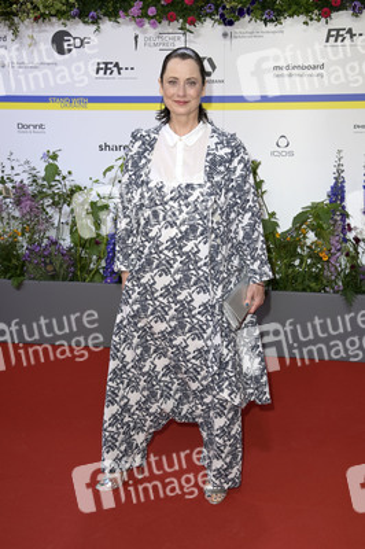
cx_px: 182
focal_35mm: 48
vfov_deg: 41.1
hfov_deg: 28.0
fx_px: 731
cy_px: 274
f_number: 6.3
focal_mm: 48
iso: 640
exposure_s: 1/250
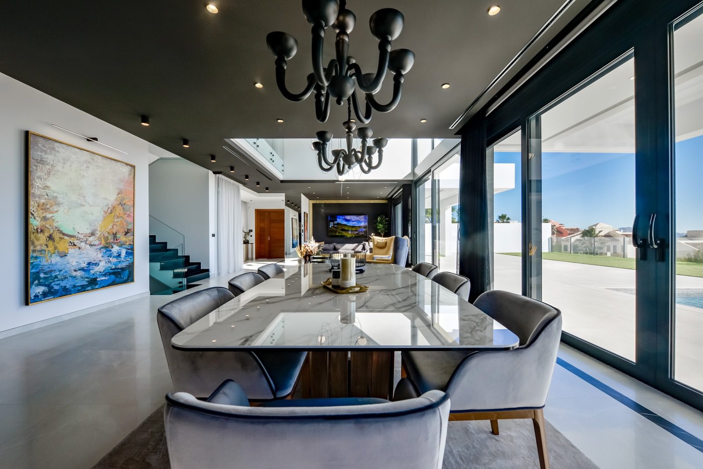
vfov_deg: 81.2
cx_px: 352
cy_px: 234
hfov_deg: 104.2
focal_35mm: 14
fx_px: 273
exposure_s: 1/320
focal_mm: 14
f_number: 9
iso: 400
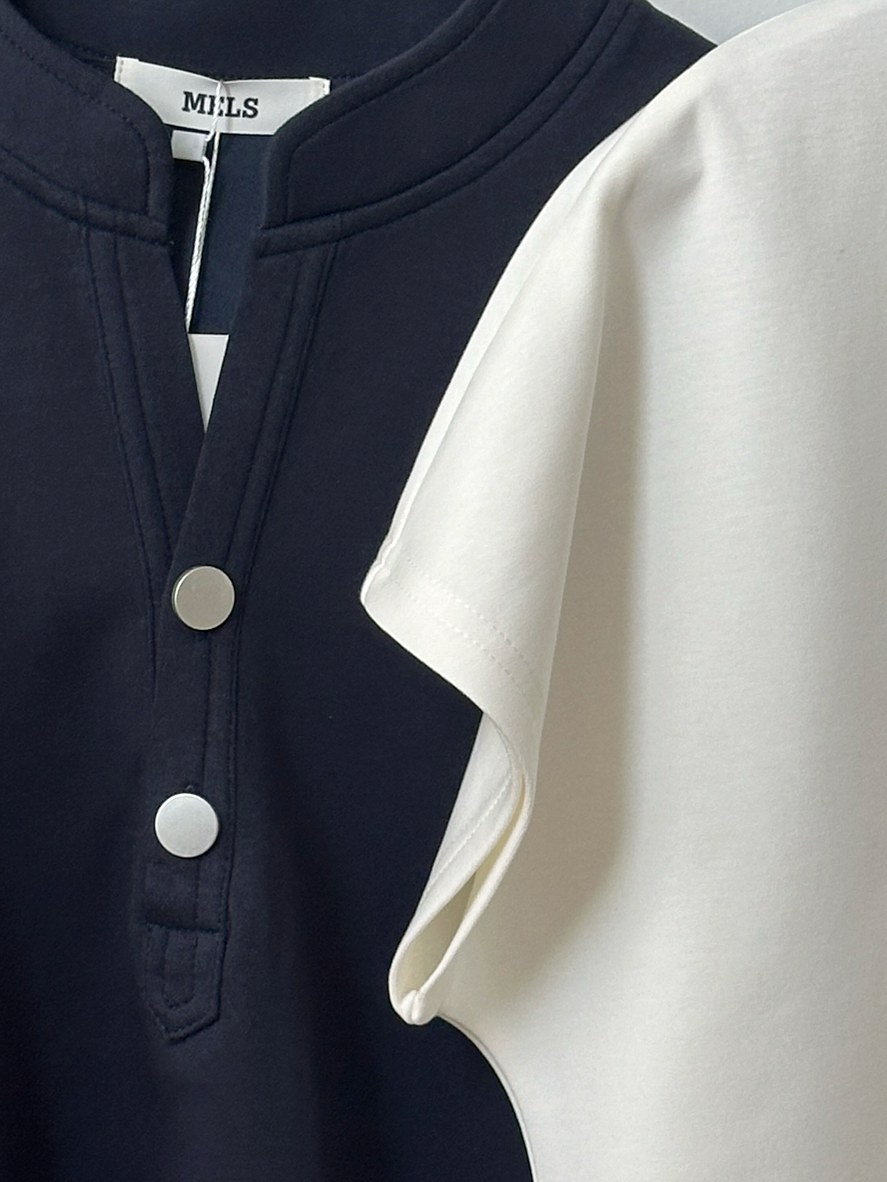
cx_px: 89
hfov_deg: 11.5
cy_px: 616
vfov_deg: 15.4
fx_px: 4373
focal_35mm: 128
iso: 125
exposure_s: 1/60
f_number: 1.78
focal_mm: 6.86
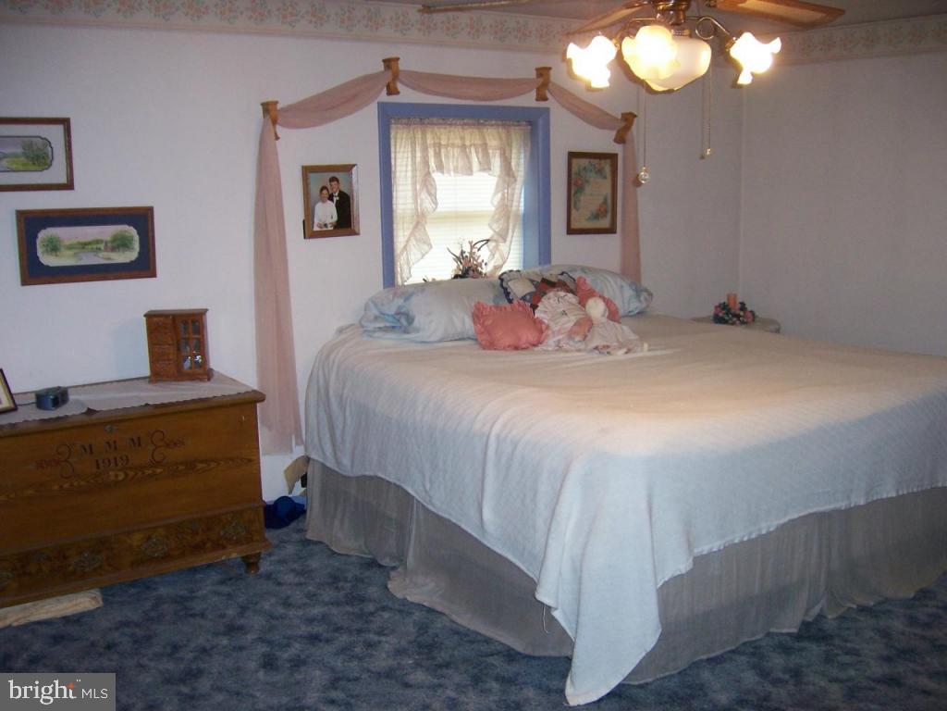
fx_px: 985
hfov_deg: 51.4
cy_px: 356
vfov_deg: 39.7
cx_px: 474
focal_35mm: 36
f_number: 2.8
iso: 125
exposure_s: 1/60
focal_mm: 6.2
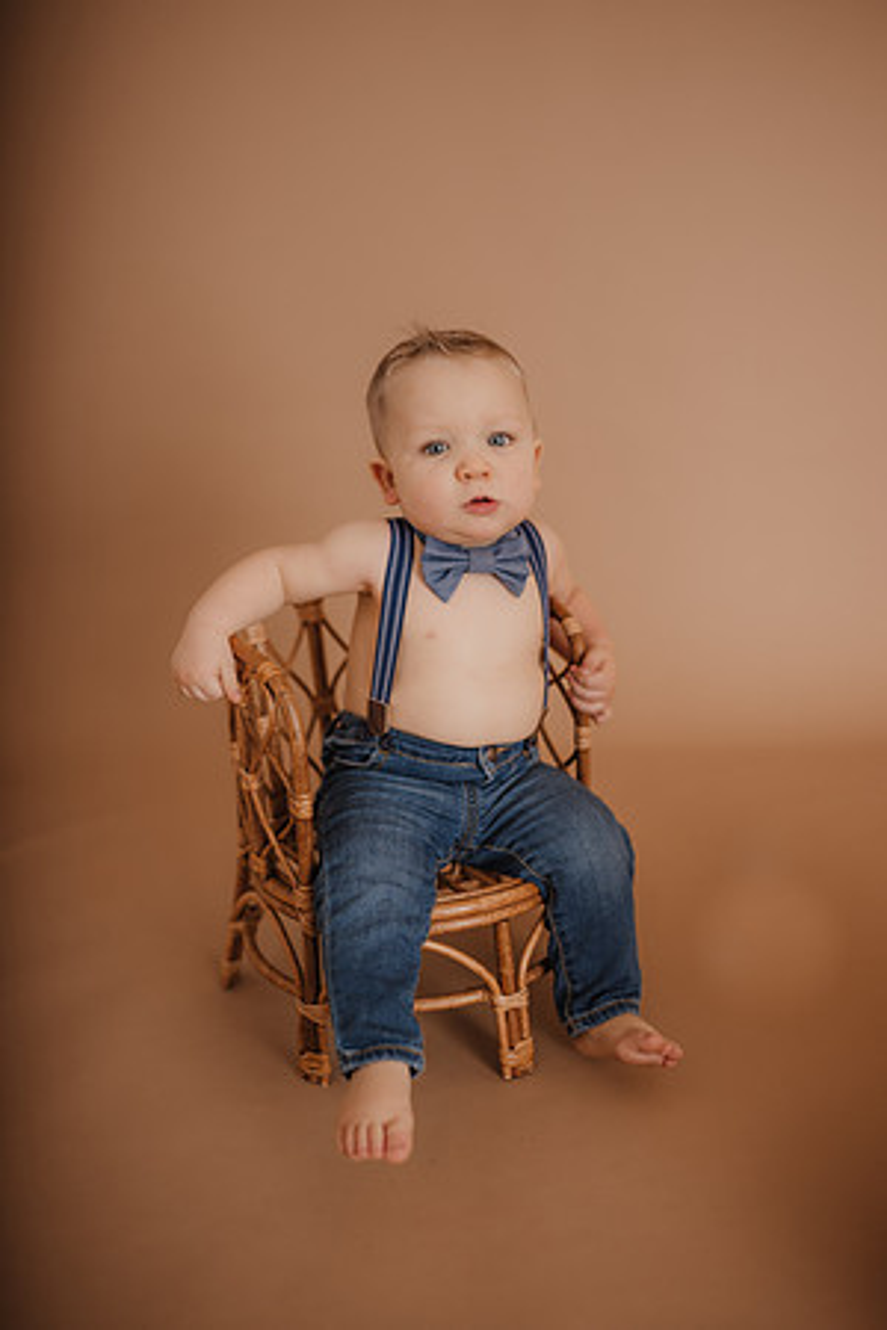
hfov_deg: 37.9
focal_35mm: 35
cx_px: 444
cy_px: 665
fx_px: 1293
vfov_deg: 54.4
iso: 200
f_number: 3.2
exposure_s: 1/200
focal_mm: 35
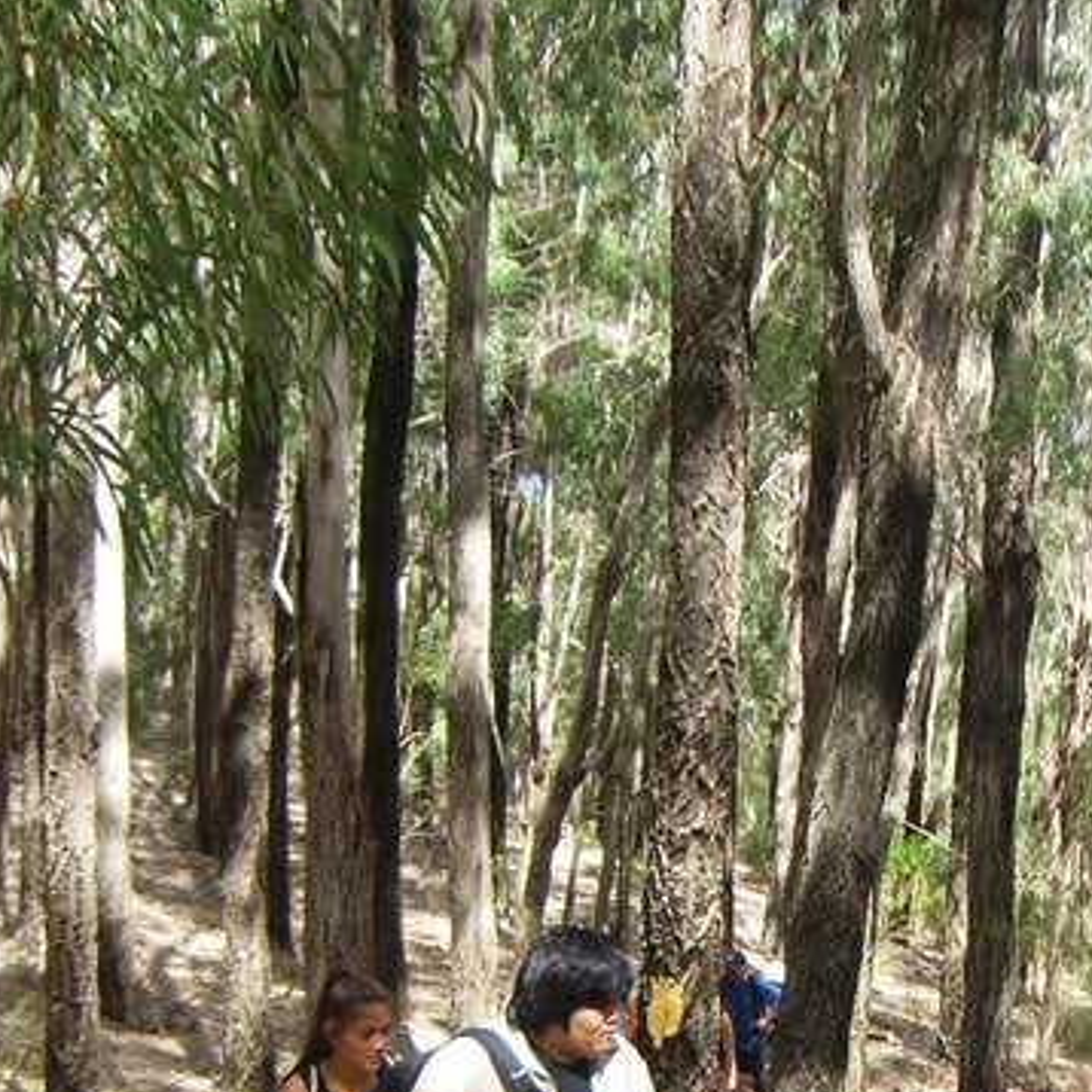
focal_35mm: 96
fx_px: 3426
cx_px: 952
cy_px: 991
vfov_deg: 17.8
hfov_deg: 17.9
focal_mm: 6.2
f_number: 2.7
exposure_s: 1/250
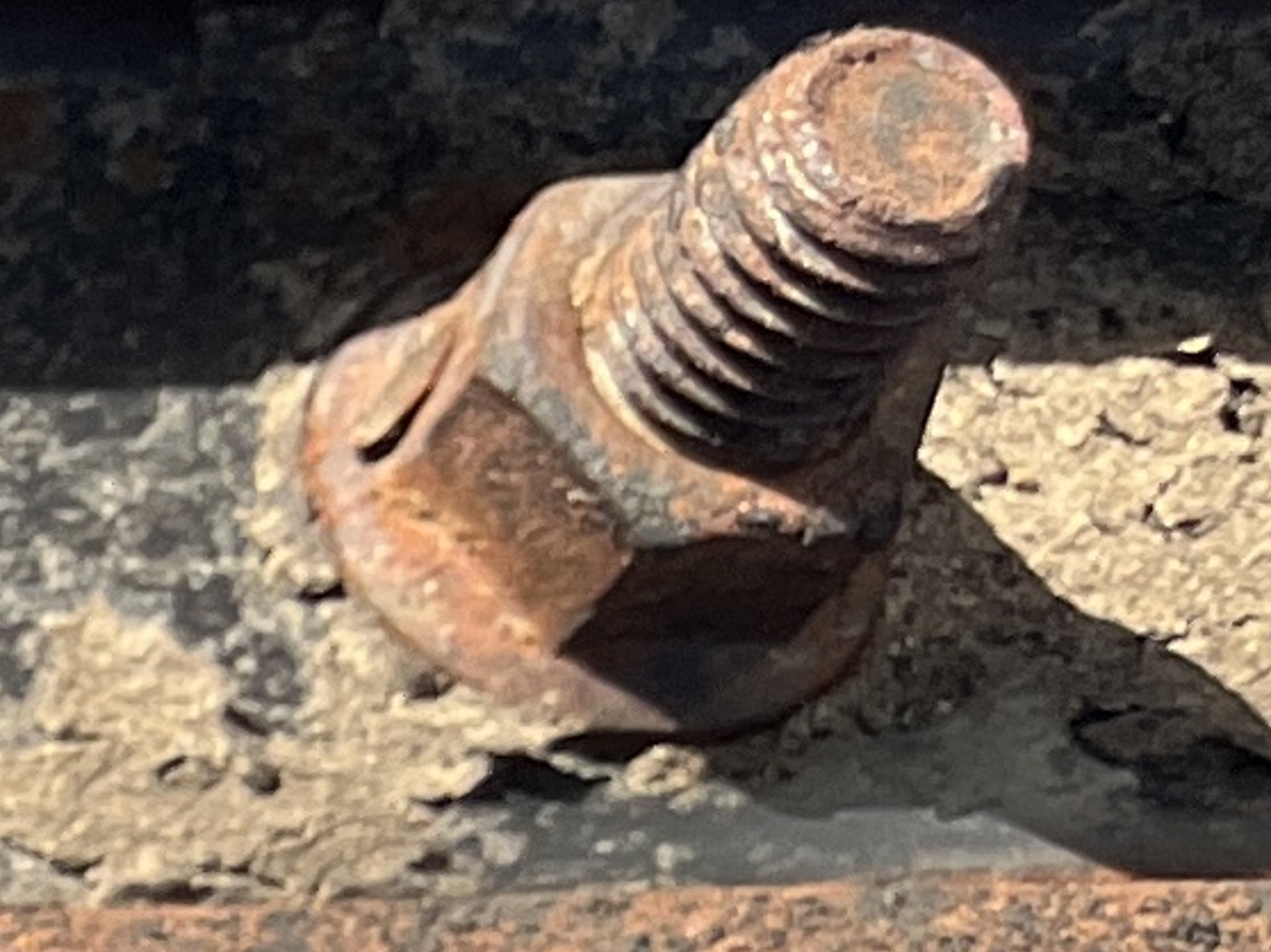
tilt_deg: -82.5
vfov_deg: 7.3
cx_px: -3278
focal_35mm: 188
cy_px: 2414
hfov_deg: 8.0
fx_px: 6900
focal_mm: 5.1
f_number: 1.6
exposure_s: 1/1106
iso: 50
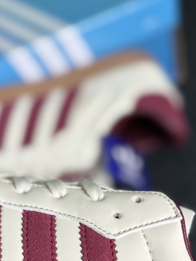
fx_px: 521
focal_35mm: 69
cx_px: 86
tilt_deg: -53.9
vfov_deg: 26.7
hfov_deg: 21.3
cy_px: 260
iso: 80
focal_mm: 6.76
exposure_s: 1/609
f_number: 1.78
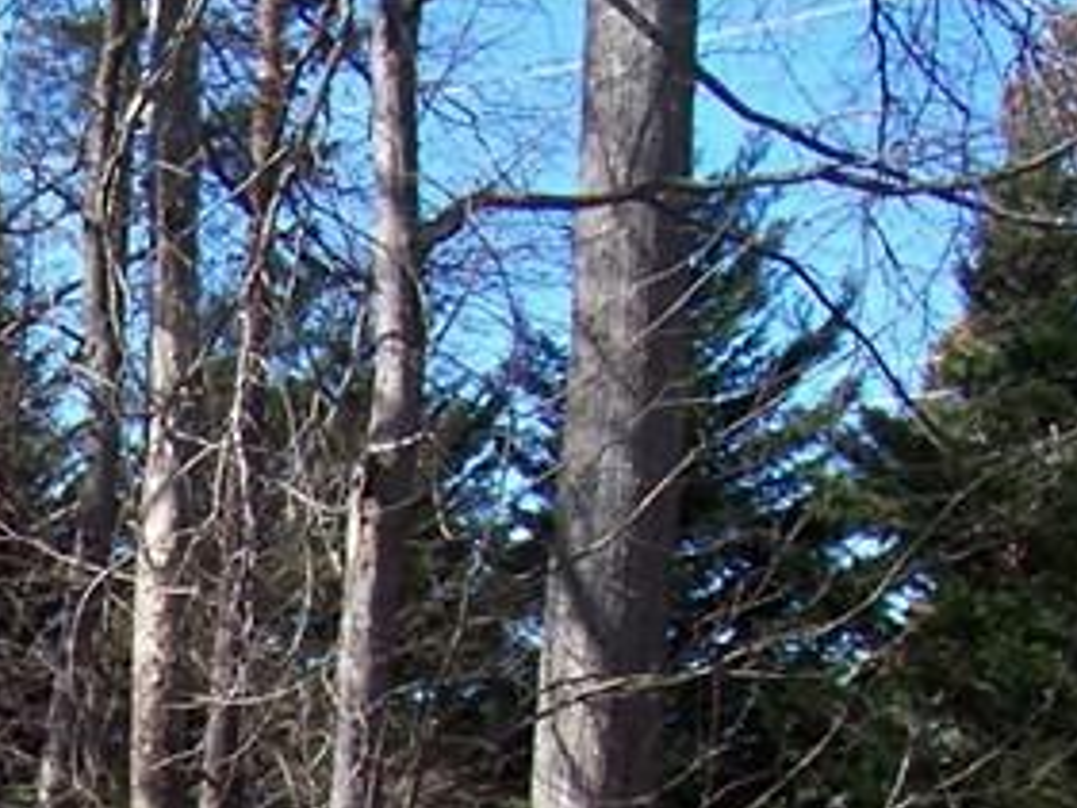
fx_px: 3860
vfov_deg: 11.1
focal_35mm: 124
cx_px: -379
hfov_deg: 15.1
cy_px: 1459
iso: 80
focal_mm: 5.6
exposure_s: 1/554
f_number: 2.7
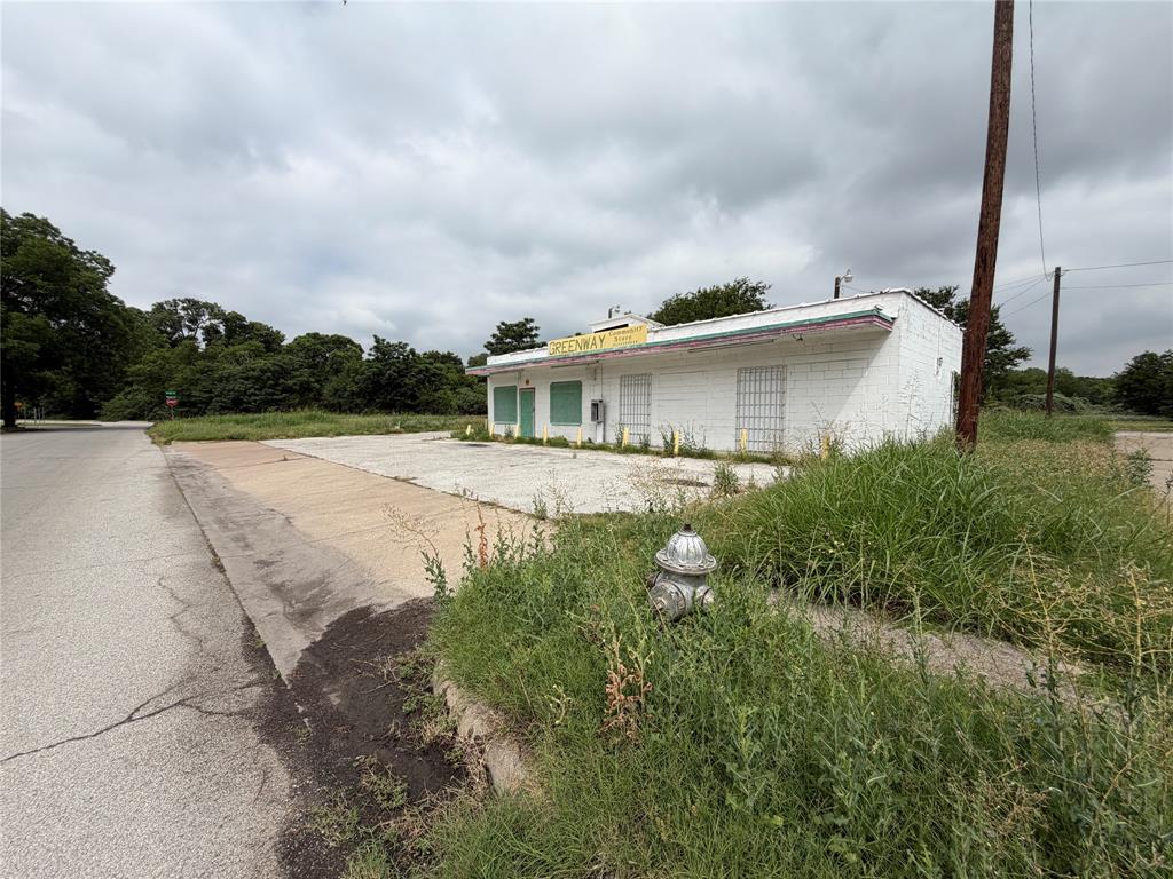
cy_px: 440
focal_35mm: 14
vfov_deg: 85.7
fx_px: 474
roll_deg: -0.3
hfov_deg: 102.1
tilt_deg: -2.6
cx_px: 586
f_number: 2.2
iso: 25
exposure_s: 1/1613
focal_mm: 2.22
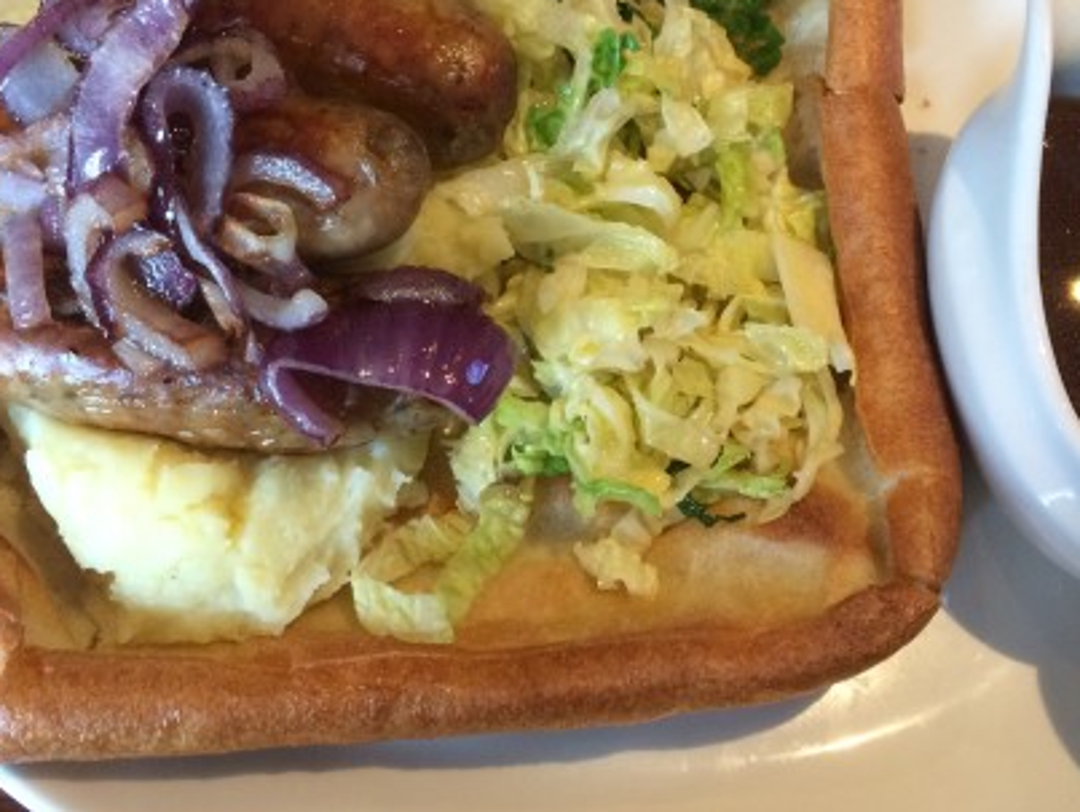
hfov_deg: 41.2
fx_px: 1436
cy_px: 343
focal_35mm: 46
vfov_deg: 31.5
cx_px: 565
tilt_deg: -66.9
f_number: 2.2
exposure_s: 1/30
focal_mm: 4.15
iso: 160
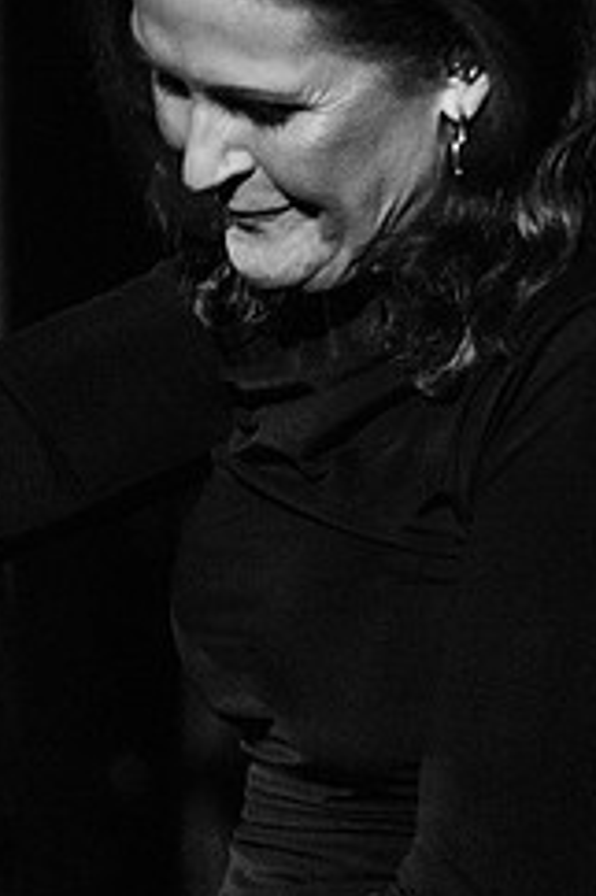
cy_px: 267
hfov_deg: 0.9
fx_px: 38121
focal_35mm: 1533
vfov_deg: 1.3
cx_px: 214
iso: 4000
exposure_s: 1/160
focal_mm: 550
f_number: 6.3
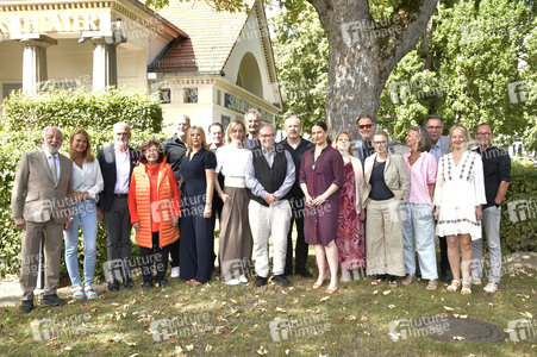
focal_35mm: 31
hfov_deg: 60.3
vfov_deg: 42.3
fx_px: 462
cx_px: 268
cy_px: 178
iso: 800
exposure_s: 1/200
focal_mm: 31
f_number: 6.3
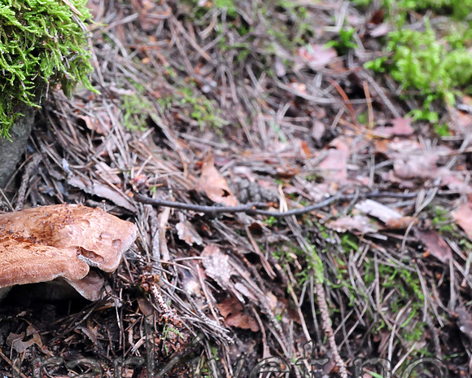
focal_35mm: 85
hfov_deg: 22.3
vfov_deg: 18.1
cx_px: 116
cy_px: 190
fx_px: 1185
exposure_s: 1/10
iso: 800
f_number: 8
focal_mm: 35
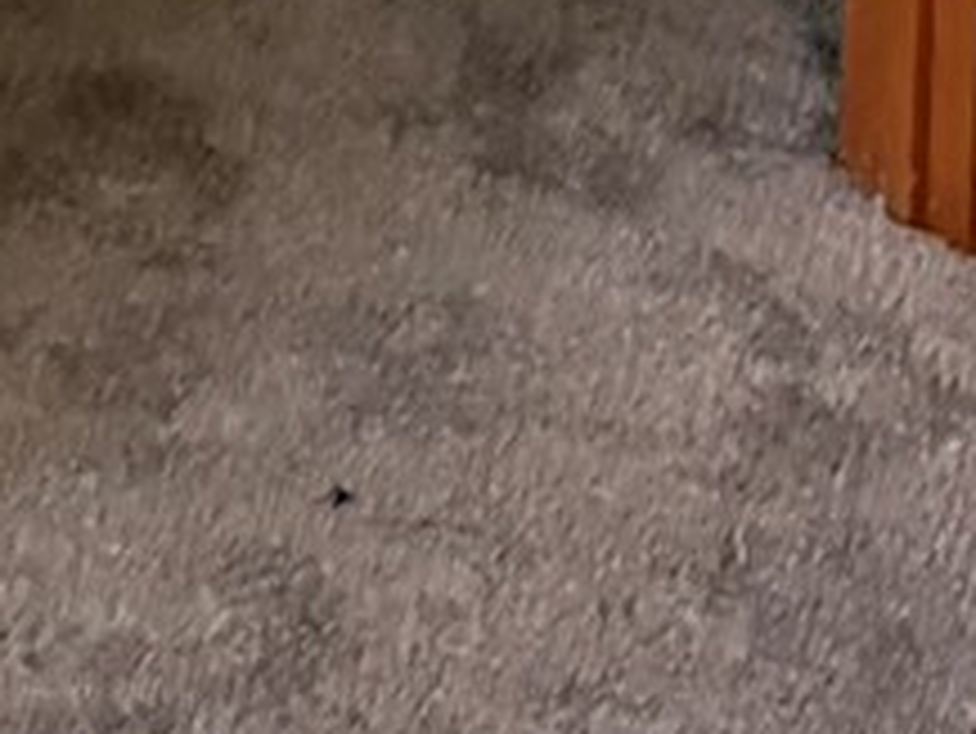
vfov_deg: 6.7
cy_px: -1756
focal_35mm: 192
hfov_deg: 10.3
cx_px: 522
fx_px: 5416
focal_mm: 5.96
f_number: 1.6
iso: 320
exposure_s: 1/60
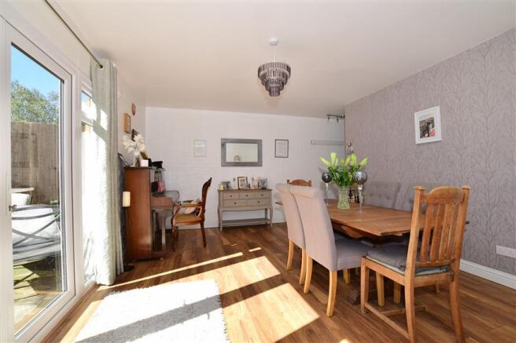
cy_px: 172
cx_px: 258
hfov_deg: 100.4
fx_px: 215
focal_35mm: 15
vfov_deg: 77.3
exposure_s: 1/200
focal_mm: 10
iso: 200
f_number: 7.1
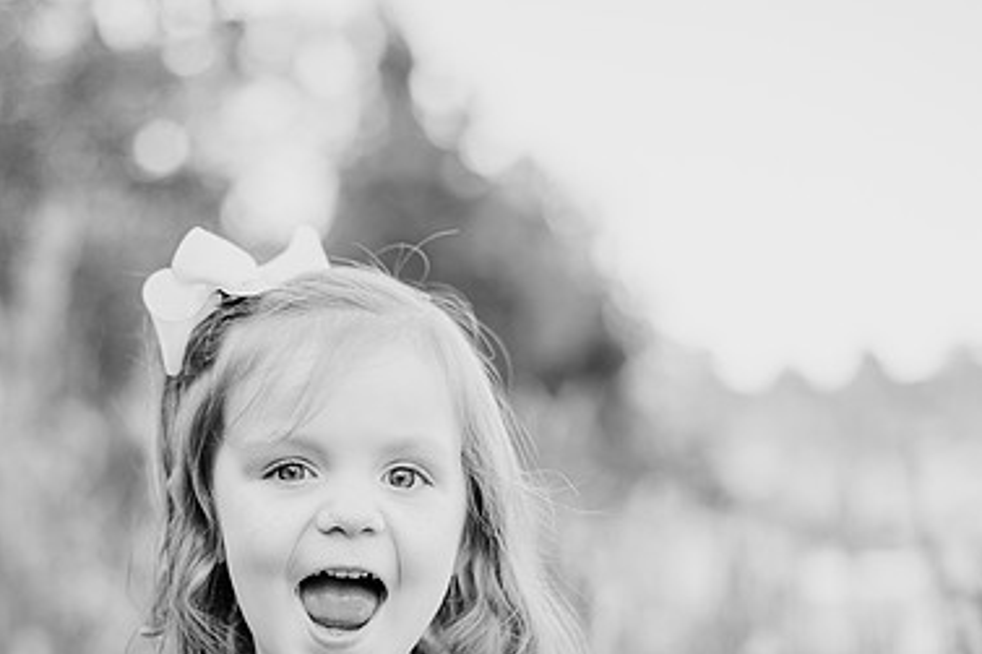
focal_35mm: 77
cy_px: 473
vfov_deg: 17.6
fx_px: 2099
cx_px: 336
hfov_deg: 26.2
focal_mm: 50
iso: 200
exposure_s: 1/1000
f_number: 2
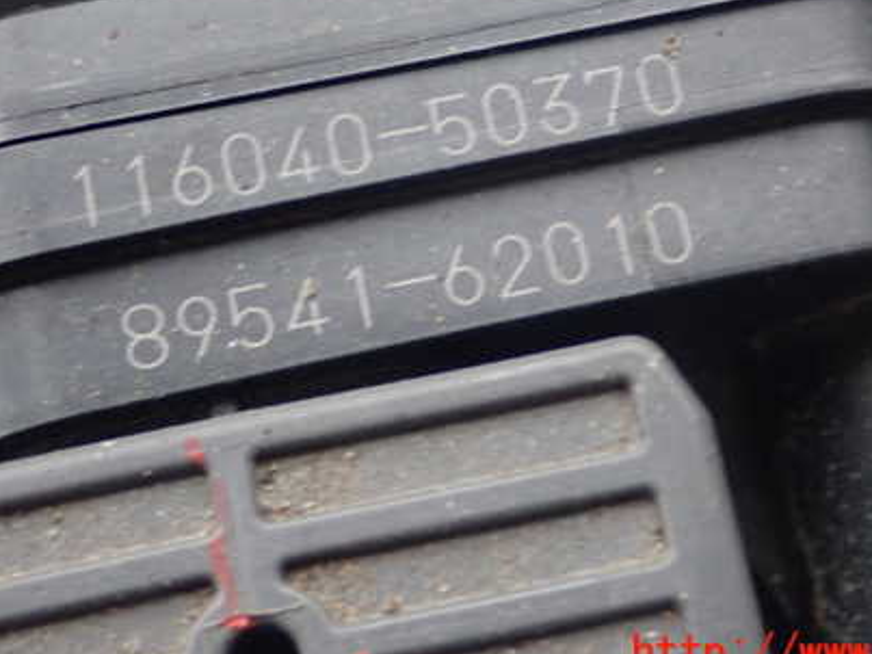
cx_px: 472
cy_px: 195
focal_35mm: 79
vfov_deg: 18.6
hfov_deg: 24.7
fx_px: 1989
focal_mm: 9.61
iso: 500
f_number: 3.4
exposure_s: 1/50
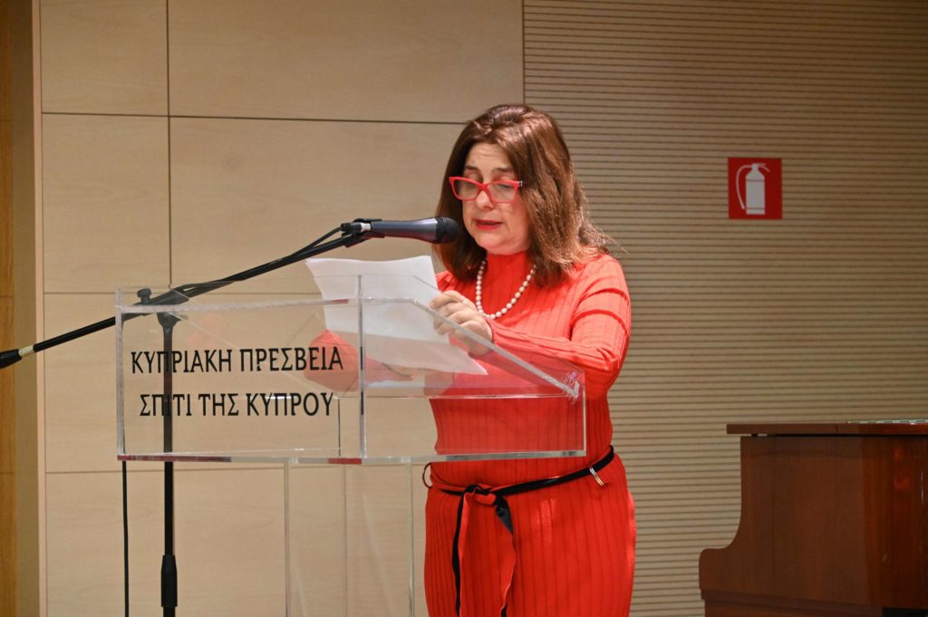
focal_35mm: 122
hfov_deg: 16.8
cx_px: 464
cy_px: 308
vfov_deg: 11.2
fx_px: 3142
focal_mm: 122
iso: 8000
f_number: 5.6
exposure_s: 1/200
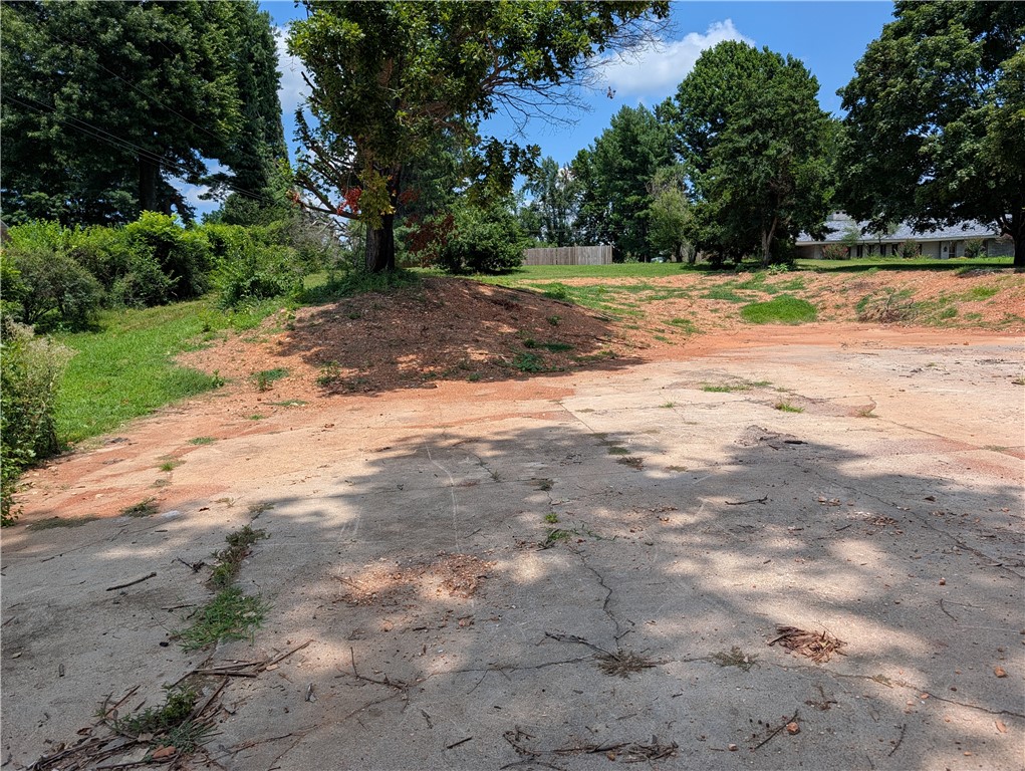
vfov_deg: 56.9
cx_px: 512
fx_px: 711
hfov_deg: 71.5
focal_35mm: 24
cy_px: 386
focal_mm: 6.9
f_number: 1.68
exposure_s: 1/1488
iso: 21
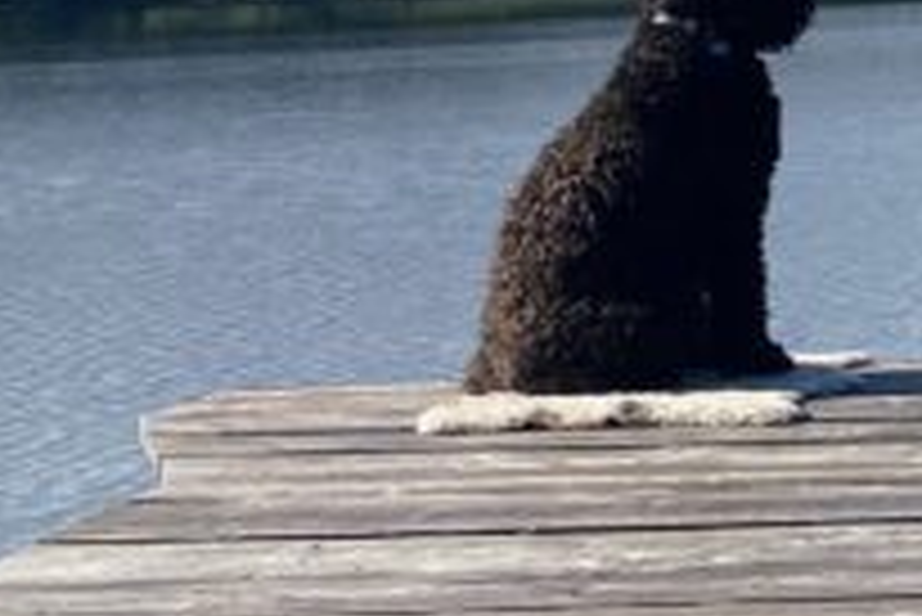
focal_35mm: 135
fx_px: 3460
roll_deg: +1.1
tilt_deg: +1.4
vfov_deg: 10.0
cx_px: 2262
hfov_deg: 12.0
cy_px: -103
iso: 32
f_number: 1.8
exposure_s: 1/3040
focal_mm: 4.25
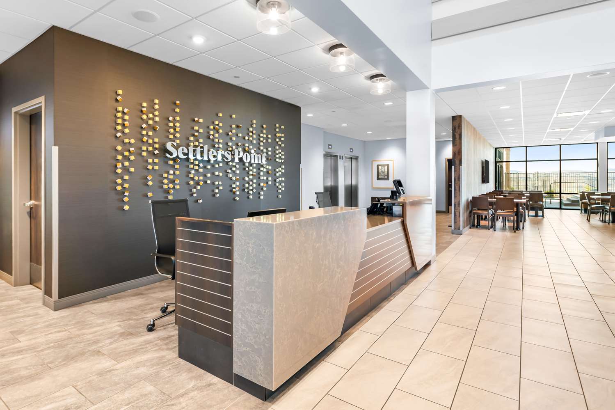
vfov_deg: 70.4
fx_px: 290
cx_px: 308
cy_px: 205
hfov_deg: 93.3
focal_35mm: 17
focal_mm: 17
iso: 400
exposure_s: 1/3
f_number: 8
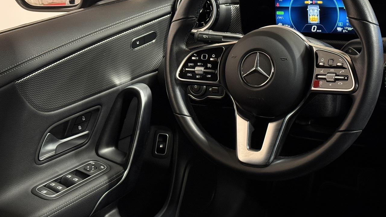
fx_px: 604
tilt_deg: -17.5
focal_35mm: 59
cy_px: 69
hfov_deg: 35.4
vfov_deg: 20.3
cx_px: 212
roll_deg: +7.1
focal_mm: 6.76
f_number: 1.78
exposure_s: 1/40
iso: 400
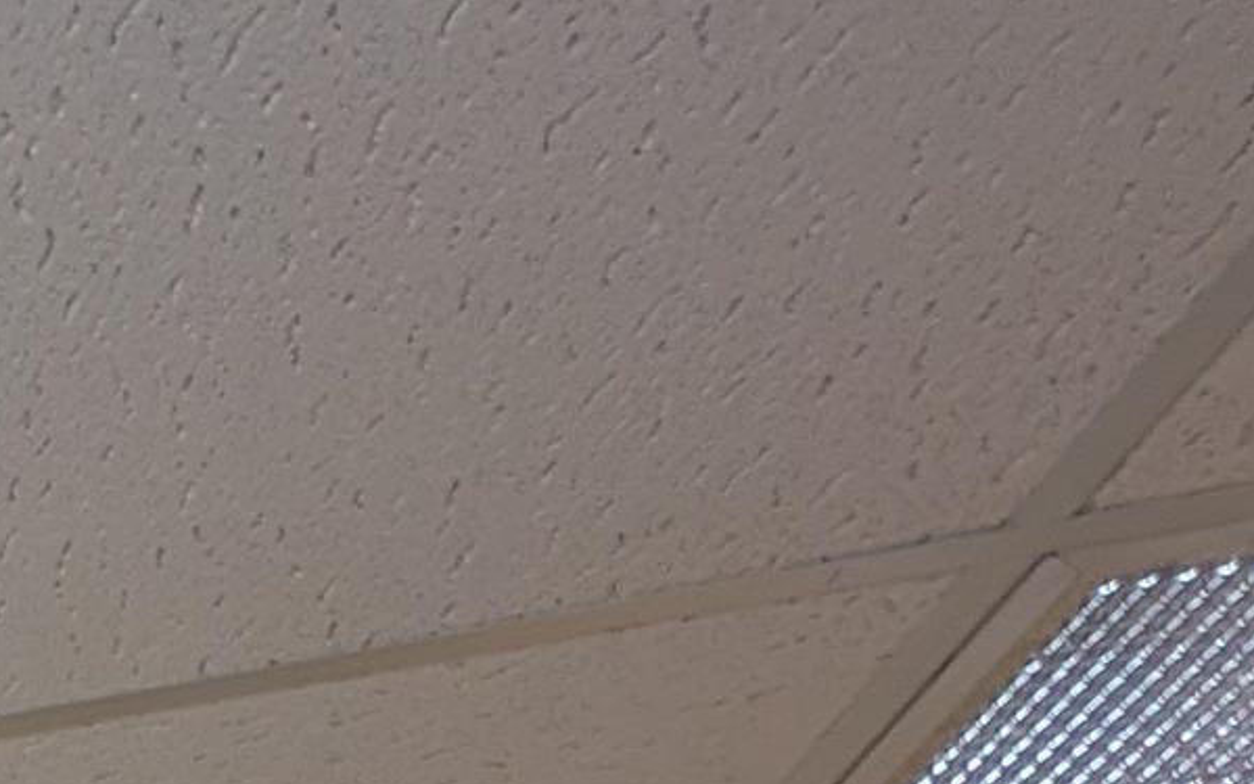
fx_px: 2221
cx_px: -1461
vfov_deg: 11.5
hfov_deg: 17.4
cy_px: 2335
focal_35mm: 65
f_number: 1.95
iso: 39
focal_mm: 2.23
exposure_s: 1/30
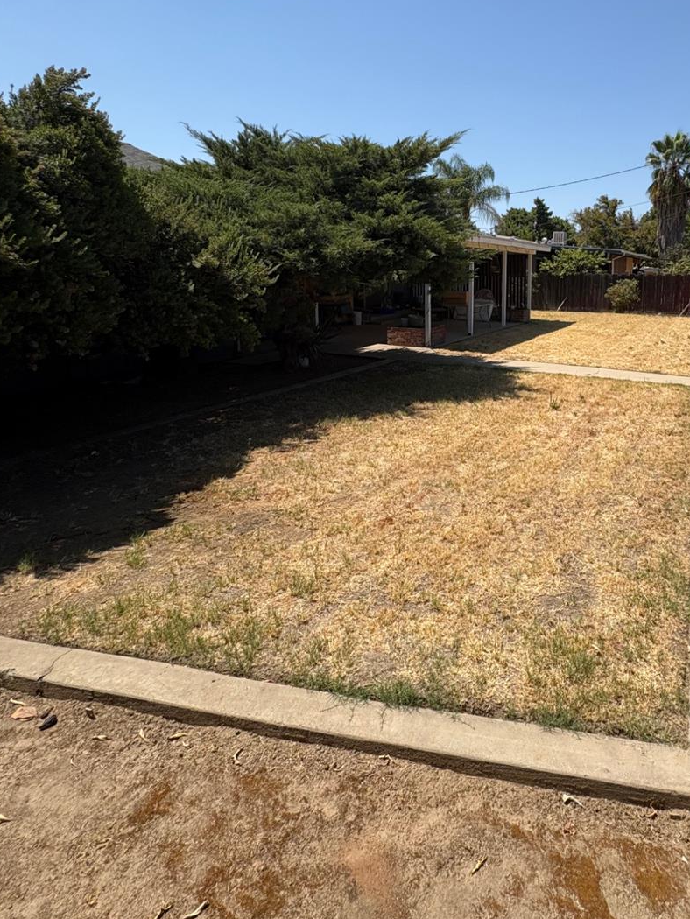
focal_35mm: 20
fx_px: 531
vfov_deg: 80.4
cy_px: 351
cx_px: 480
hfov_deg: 63.7
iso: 50
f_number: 2.2
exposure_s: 1/1927
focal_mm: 2.22
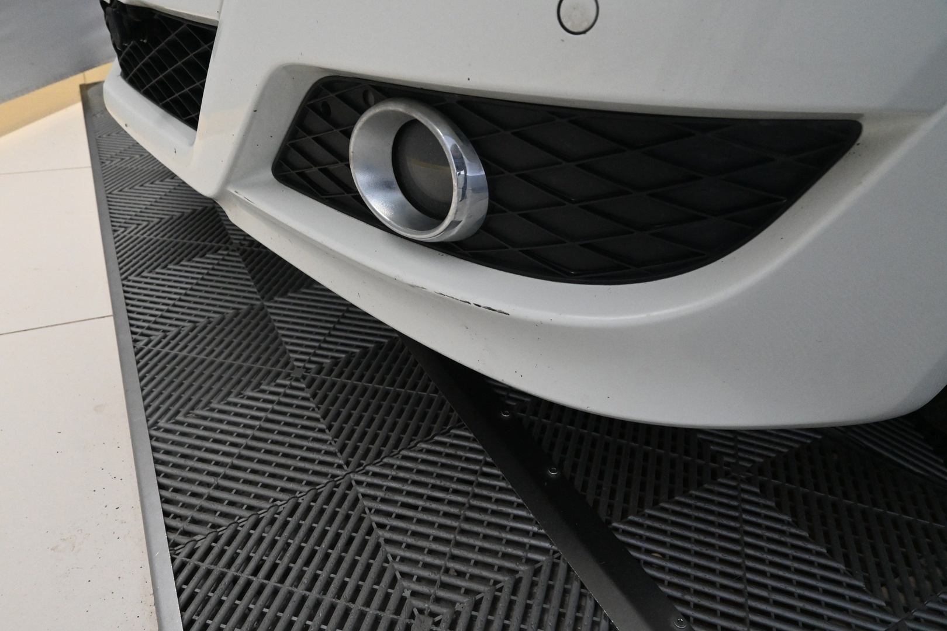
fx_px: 631
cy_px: 316
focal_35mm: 24
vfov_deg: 53.1
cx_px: 474
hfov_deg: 73.7
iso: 4000
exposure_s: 1/250
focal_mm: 16
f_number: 8
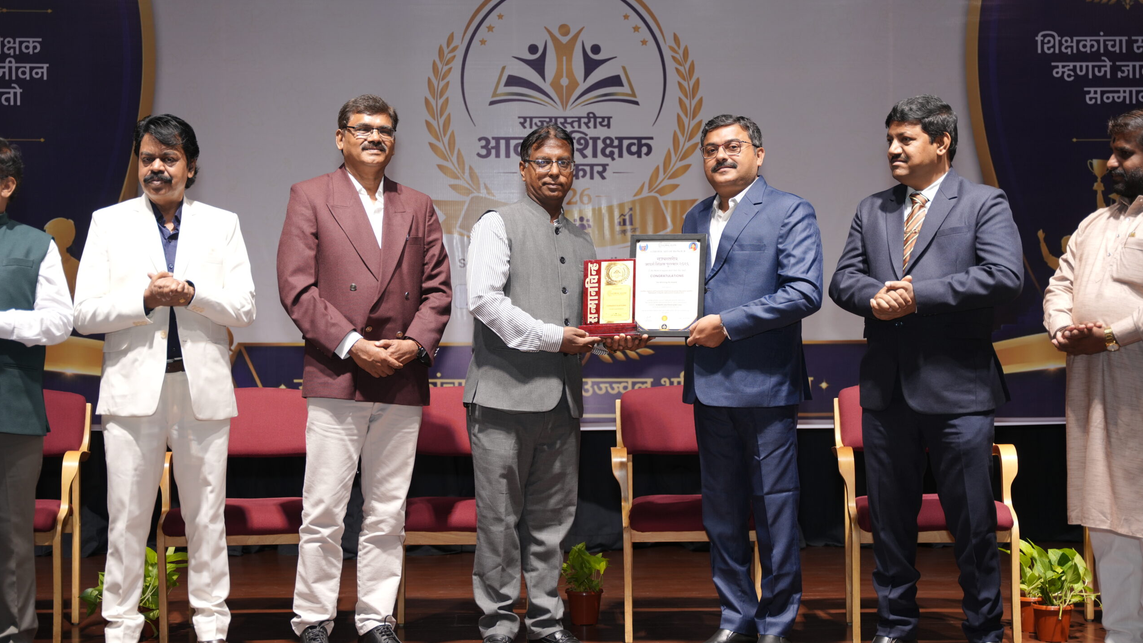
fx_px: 1689
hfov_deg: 37.4
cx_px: 569
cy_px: 345
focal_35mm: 56
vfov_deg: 21.5
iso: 400
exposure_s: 1/100
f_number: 2.8
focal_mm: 52.7
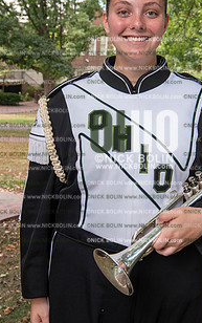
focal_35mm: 67
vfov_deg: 30.6
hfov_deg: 19.4
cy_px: 139
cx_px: 134
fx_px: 589
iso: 500
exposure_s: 1/100
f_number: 8
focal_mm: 45
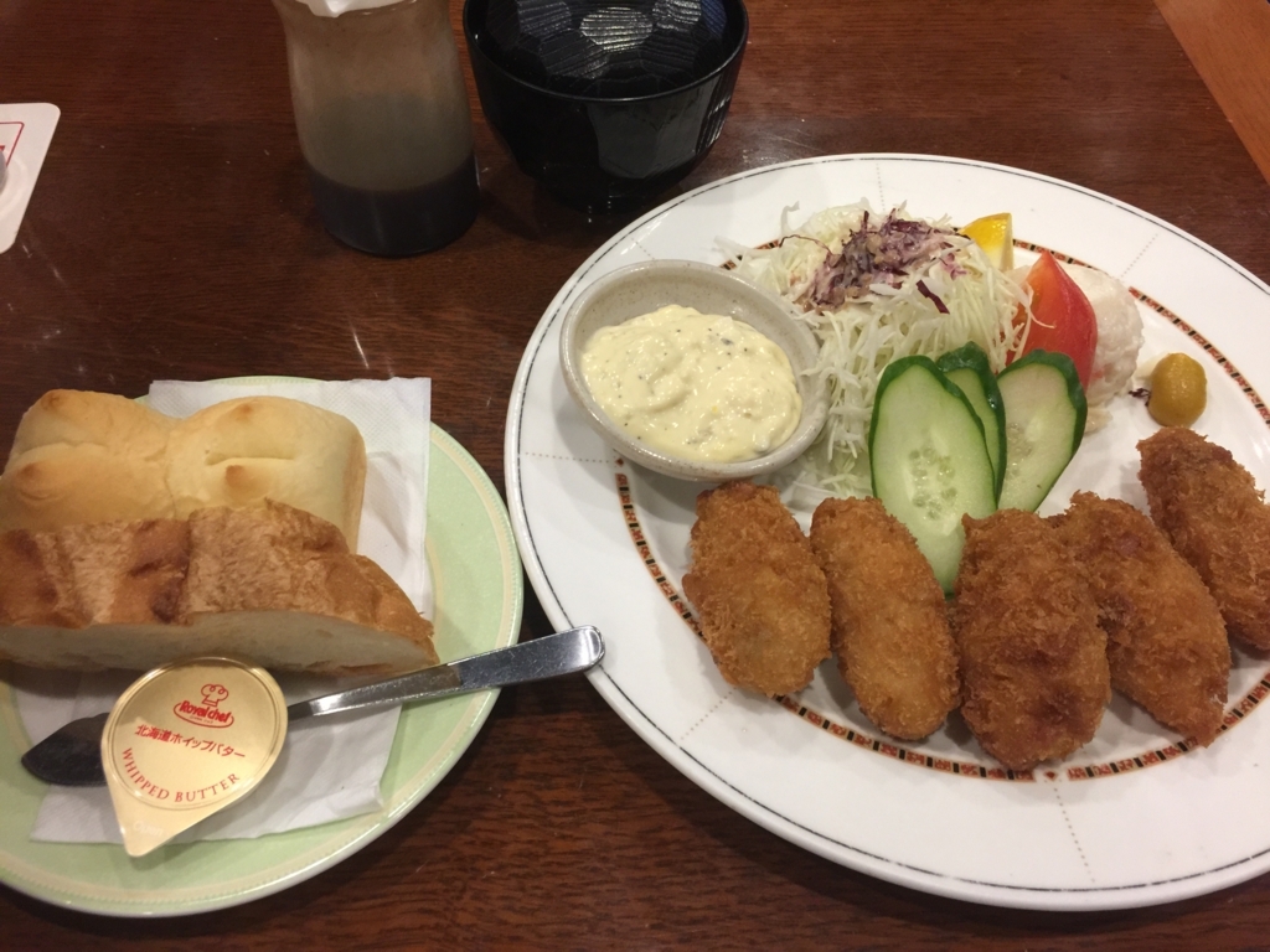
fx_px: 1064
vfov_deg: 48.2
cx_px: 635
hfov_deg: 61.7
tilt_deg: -51.3
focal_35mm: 29
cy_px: 476
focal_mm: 4.15
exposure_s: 1/15
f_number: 2.2
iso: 100
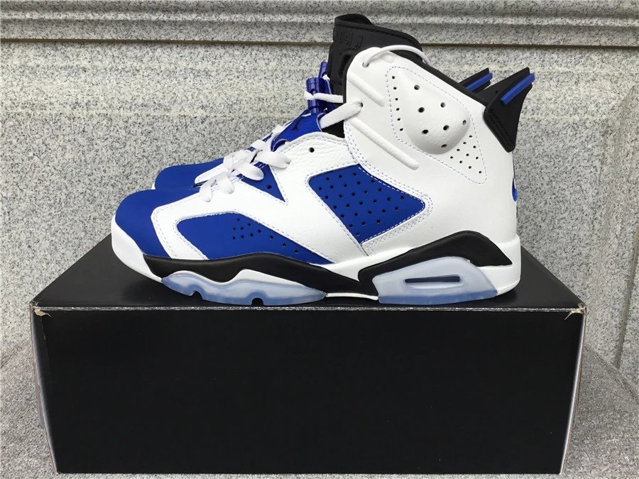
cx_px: 320
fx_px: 572
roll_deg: -0.4
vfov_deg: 45.4
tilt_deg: -16.4
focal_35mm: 31
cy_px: 240
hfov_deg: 58.4
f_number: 2.4
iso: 25
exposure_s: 1/124
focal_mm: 3.3
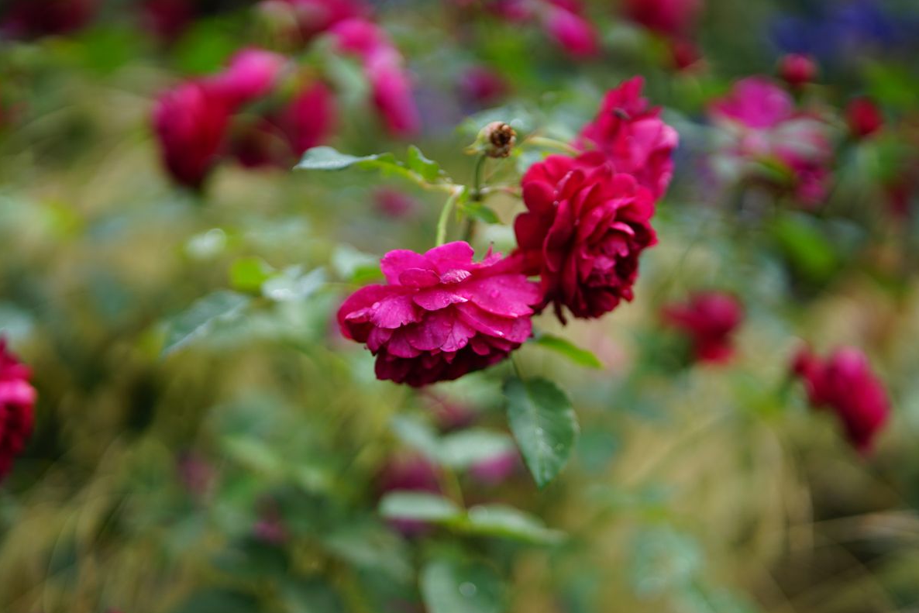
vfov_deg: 15.9
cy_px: 308
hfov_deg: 23.6
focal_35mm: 86
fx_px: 2196
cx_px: 462
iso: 200
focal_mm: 85
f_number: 1.8
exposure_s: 1/3200
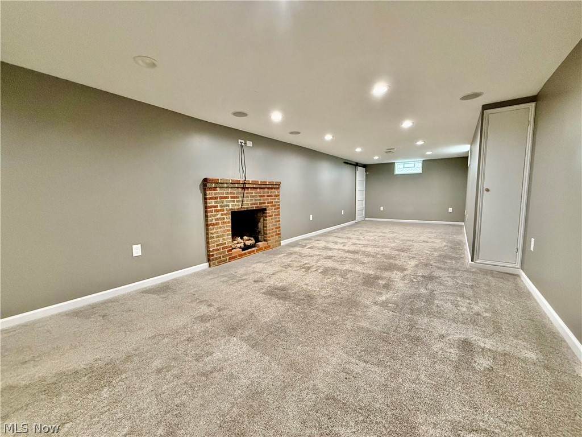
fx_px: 235
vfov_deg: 85.7
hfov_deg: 102.1
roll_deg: +1.0
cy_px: 218
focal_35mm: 14
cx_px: 291
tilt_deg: -5.9
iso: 640
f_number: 2.2
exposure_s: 1/120
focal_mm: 2.22
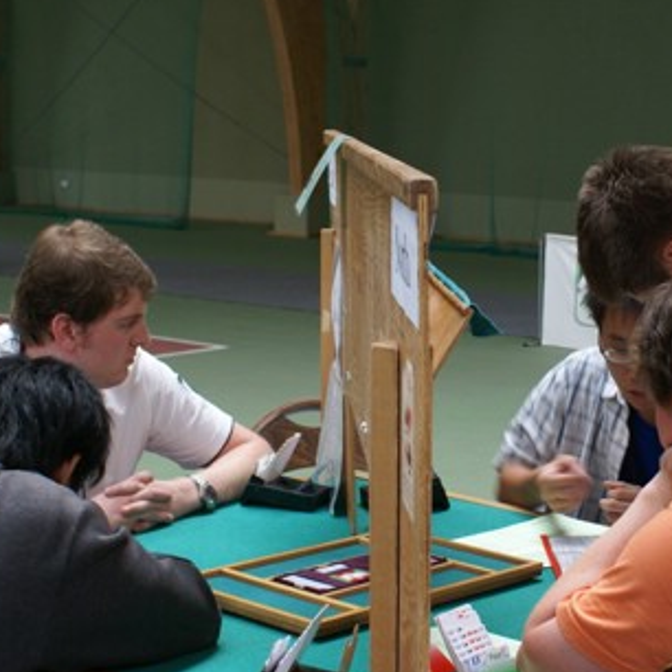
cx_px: 490
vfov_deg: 22.7
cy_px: 393
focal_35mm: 76
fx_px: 1669
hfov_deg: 22.6
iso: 200
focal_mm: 26
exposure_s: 1/30
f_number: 5.6
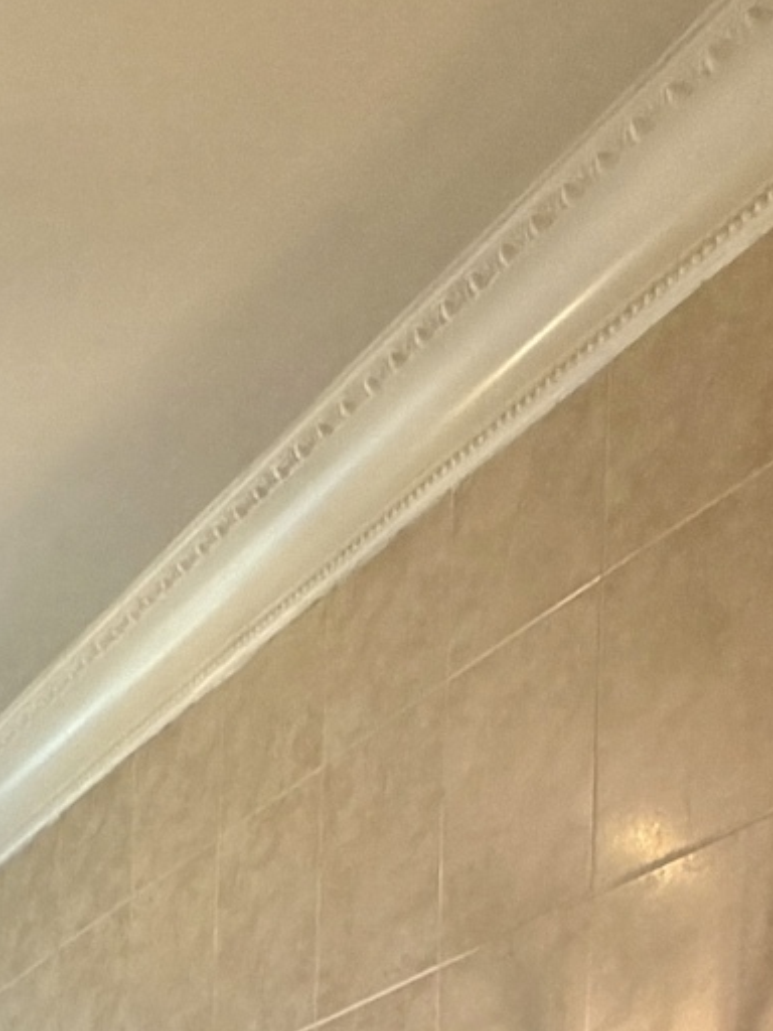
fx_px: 1876
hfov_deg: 22.6
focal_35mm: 63
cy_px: 1691
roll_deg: -1.4
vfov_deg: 22.6
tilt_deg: -1.4
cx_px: 44
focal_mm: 2.22
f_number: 2.2
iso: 250
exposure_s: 1/60
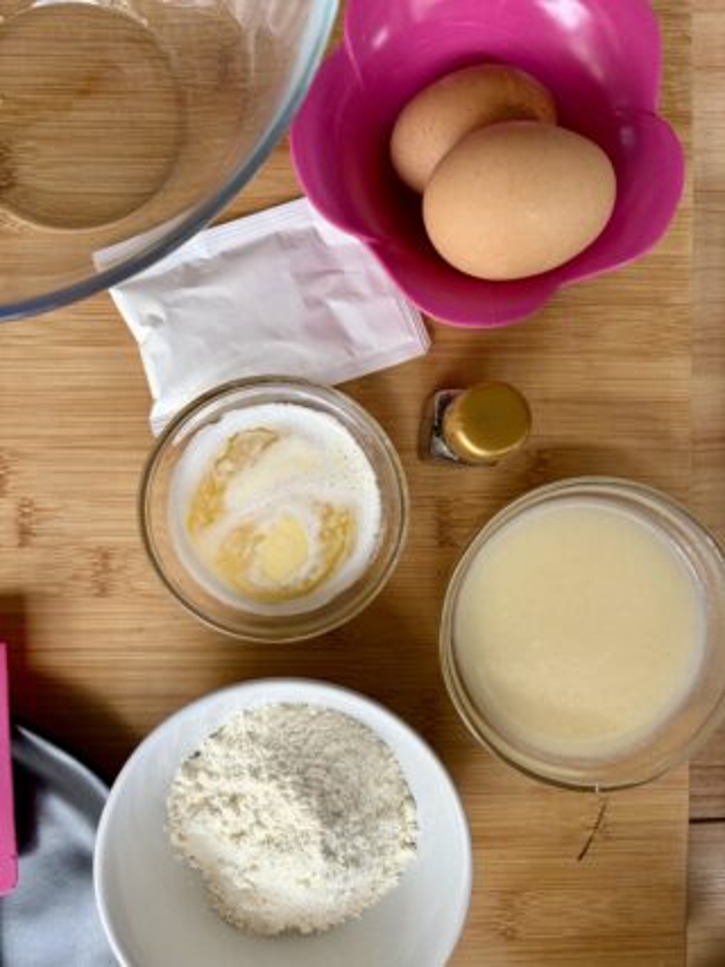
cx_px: 362
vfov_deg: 67.3
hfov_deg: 53.0
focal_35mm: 26
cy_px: 484
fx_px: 726
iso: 50
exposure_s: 1/402
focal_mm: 5.96
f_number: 1.6
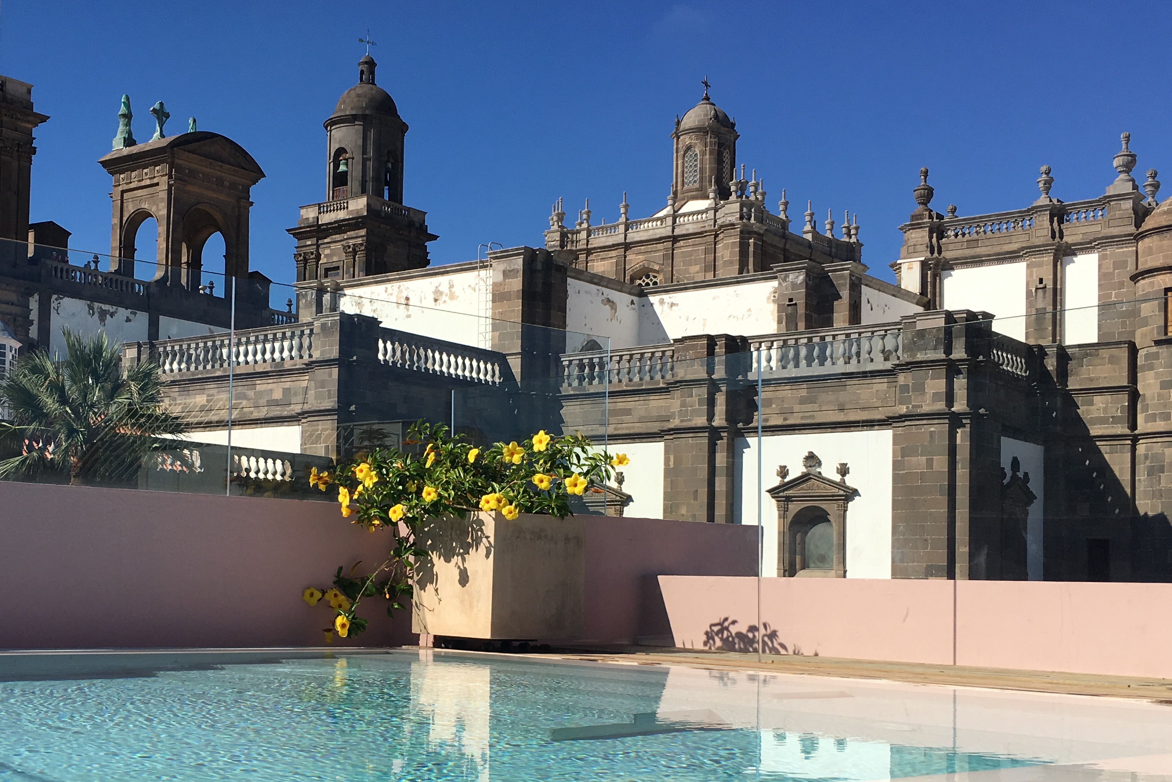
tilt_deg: +2.4
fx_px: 1530
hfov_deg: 41.6
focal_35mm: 47
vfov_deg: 28.5
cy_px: 510
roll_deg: -0.8
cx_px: 429
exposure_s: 1/2404
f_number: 2.2
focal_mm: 4.15
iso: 25
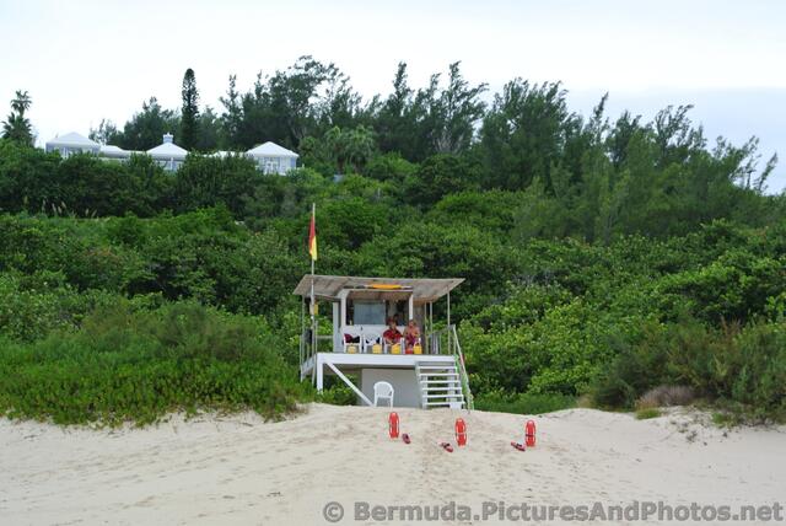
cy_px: 263
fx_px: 1770
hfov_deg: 25.0
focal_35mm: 81
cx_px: 393
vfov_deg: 16.9
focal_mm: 30
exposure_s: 1/250
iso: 100
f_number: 5.6
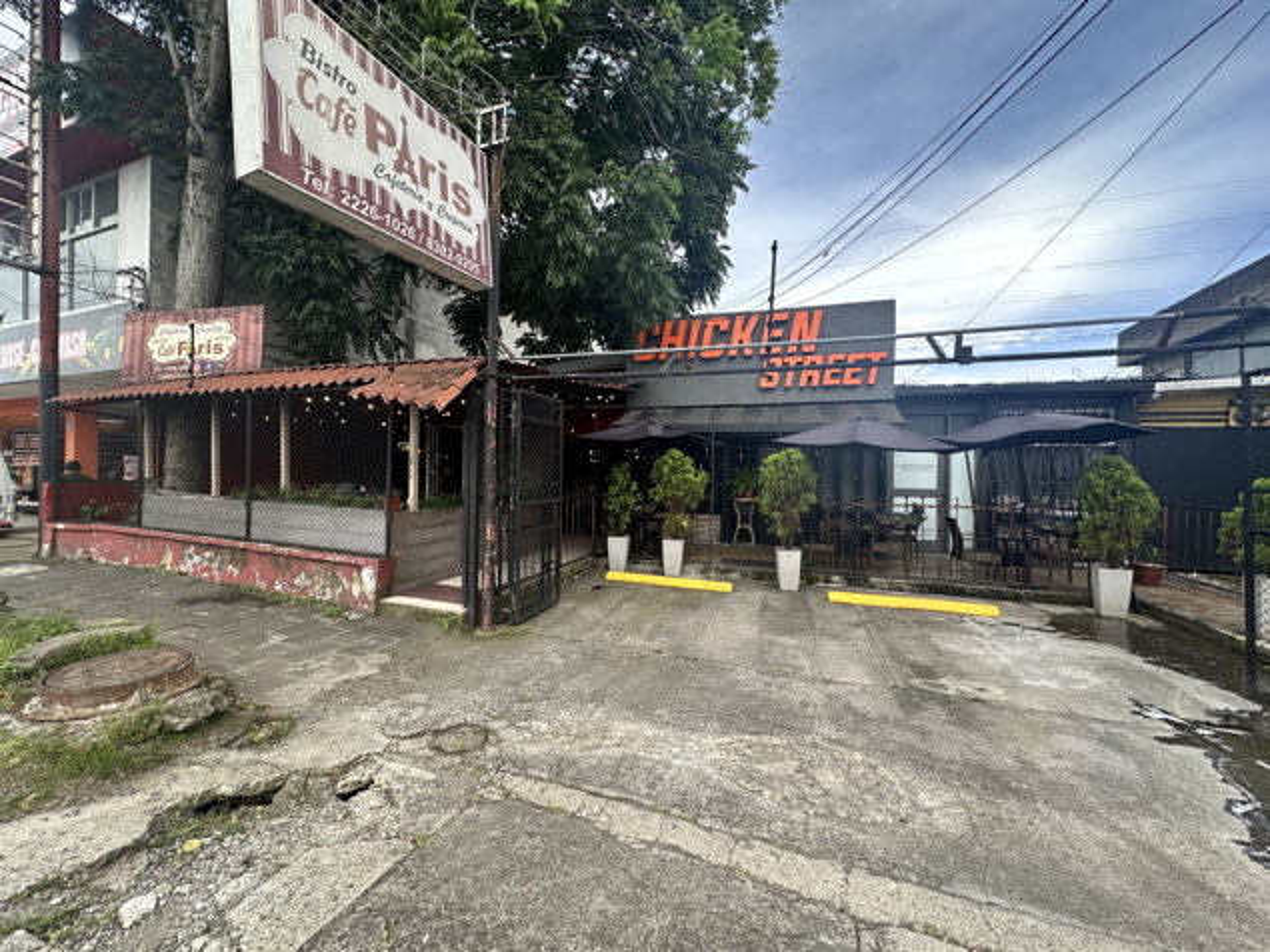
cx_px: 635
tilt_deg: -0.3
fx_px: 514
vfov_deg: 85.7
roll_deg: -1.7
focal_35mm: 14
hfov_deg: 102.1
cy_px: 476
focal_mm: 2.22
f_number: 2.2
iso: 40
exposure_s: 1/351
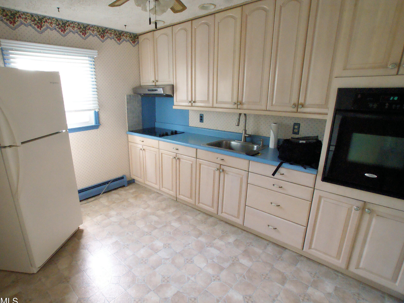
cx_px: 180
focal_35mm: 19
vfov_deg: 69.9
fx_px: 217
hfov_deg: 85.7
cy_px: 158
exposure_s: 1/40
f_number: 6.3
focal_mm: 11
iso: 3200
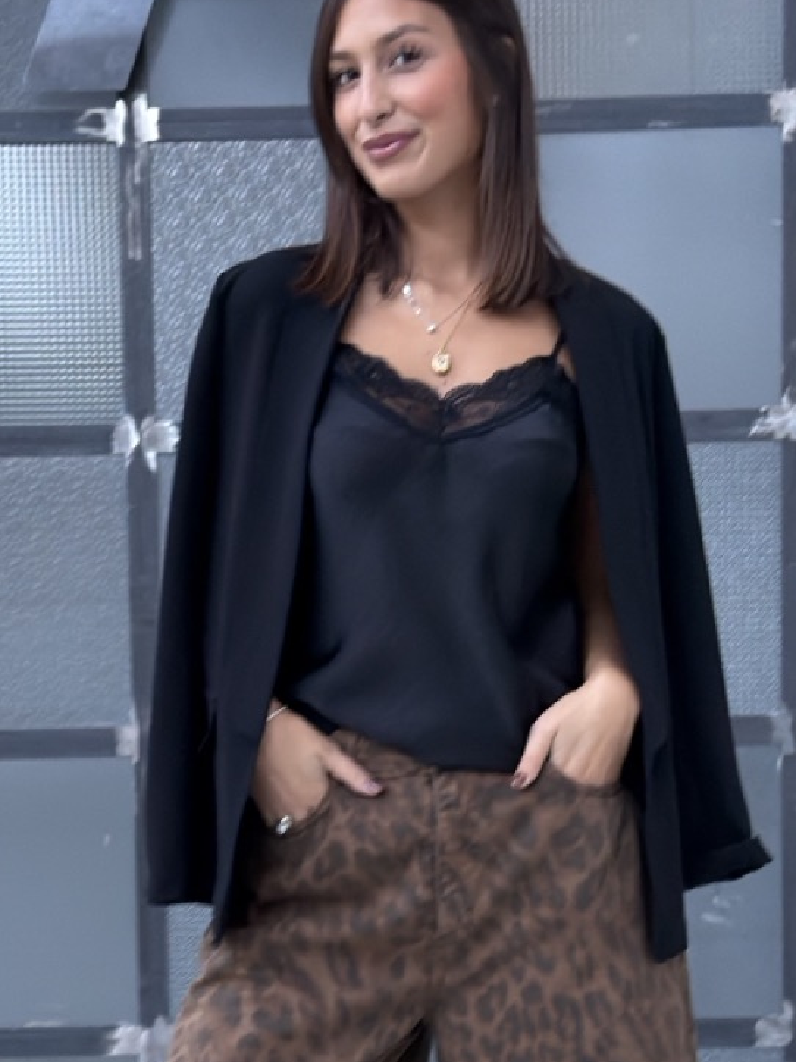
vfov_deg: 22.7
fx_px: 2607
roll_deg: -0.1
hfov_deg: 17.3
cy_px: 861
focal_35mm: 85
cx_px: 294
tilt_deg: -3.7
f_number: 1.78
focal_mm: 6.76
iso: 640
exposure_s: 1/121
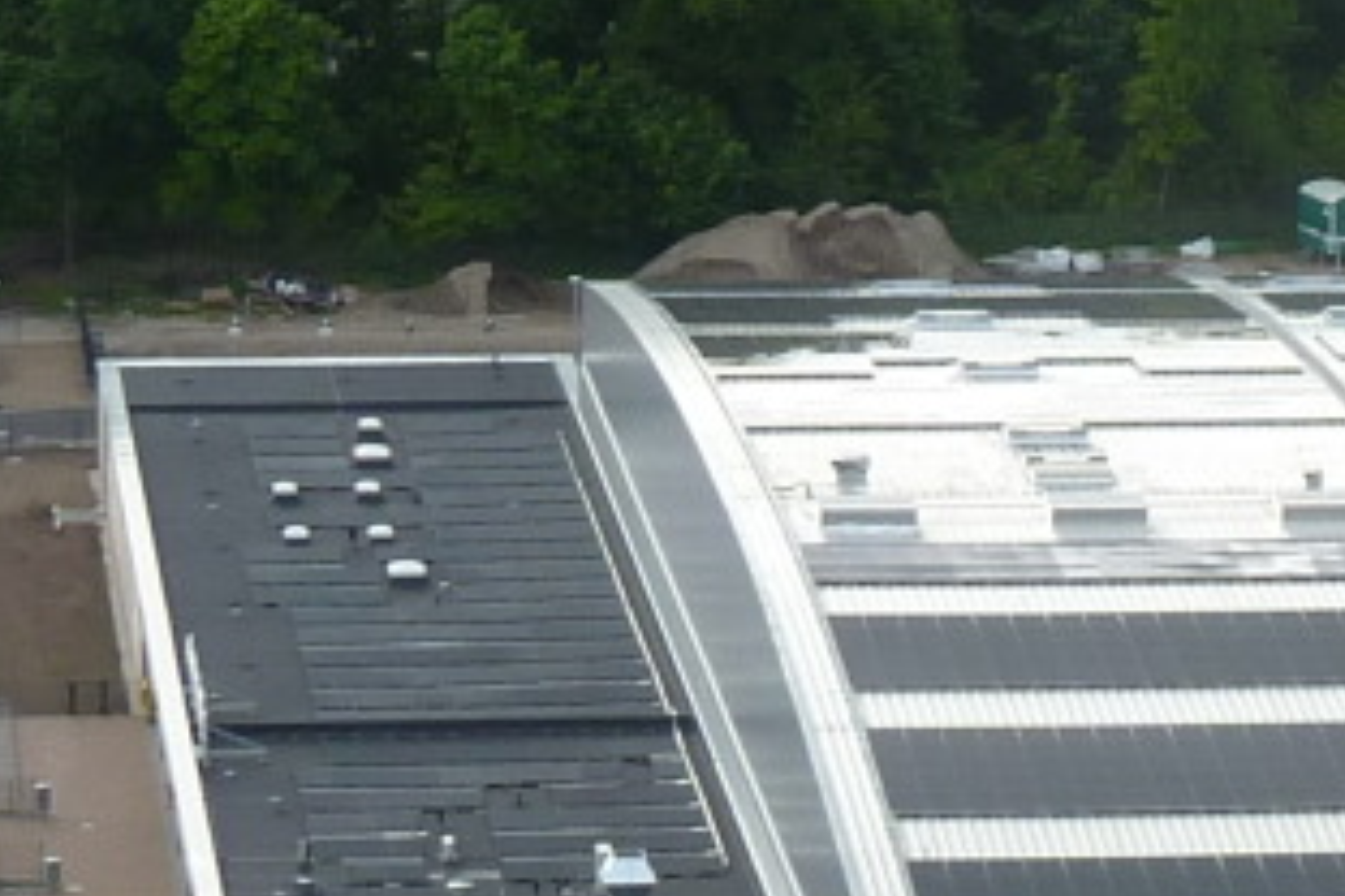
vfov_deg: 5.1
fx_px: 9975
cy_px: 556
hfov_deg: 7.7
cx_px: 1367
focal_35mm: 267
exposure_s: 1/250
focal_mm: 9.1
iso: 80
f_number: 3.9
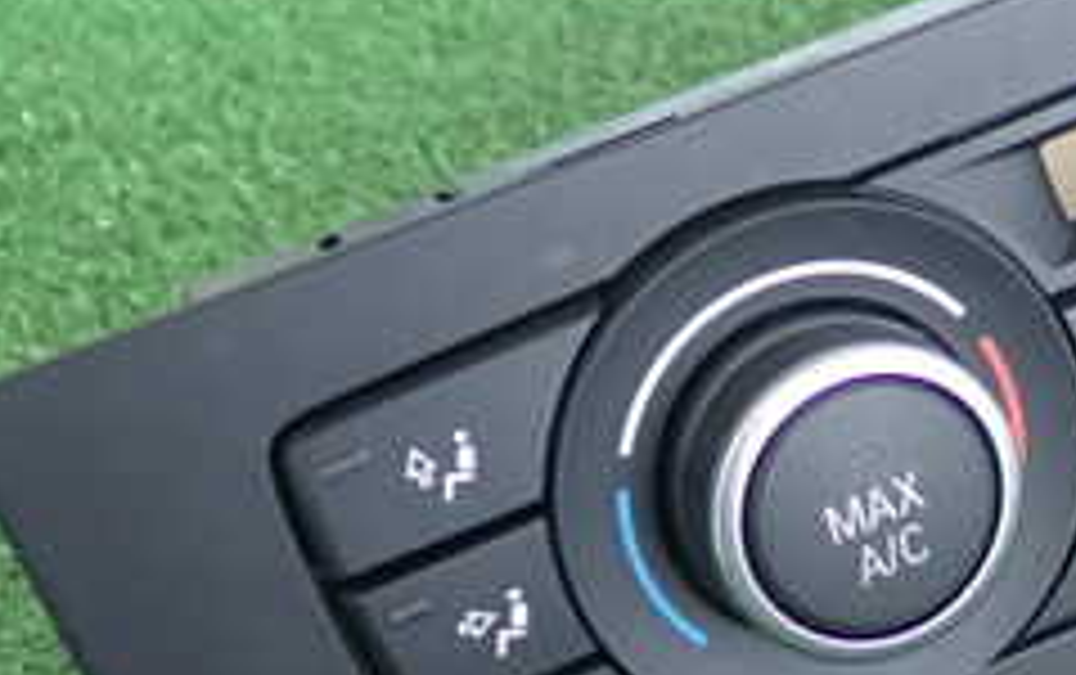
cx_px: 1193
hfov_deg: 18.4
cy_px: 225
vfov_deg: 12.0
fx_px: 3200
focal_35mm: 109
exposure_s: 1/40
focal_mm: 7.31
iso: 200
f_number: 2.8
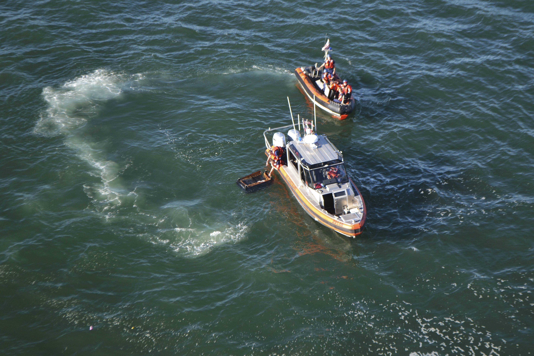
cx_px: 267
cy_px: 178
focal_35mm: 82
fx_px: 1224
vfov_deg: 16.6
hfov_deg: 24.6
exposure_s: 1/500
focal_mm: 55
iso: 400
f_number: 5.6
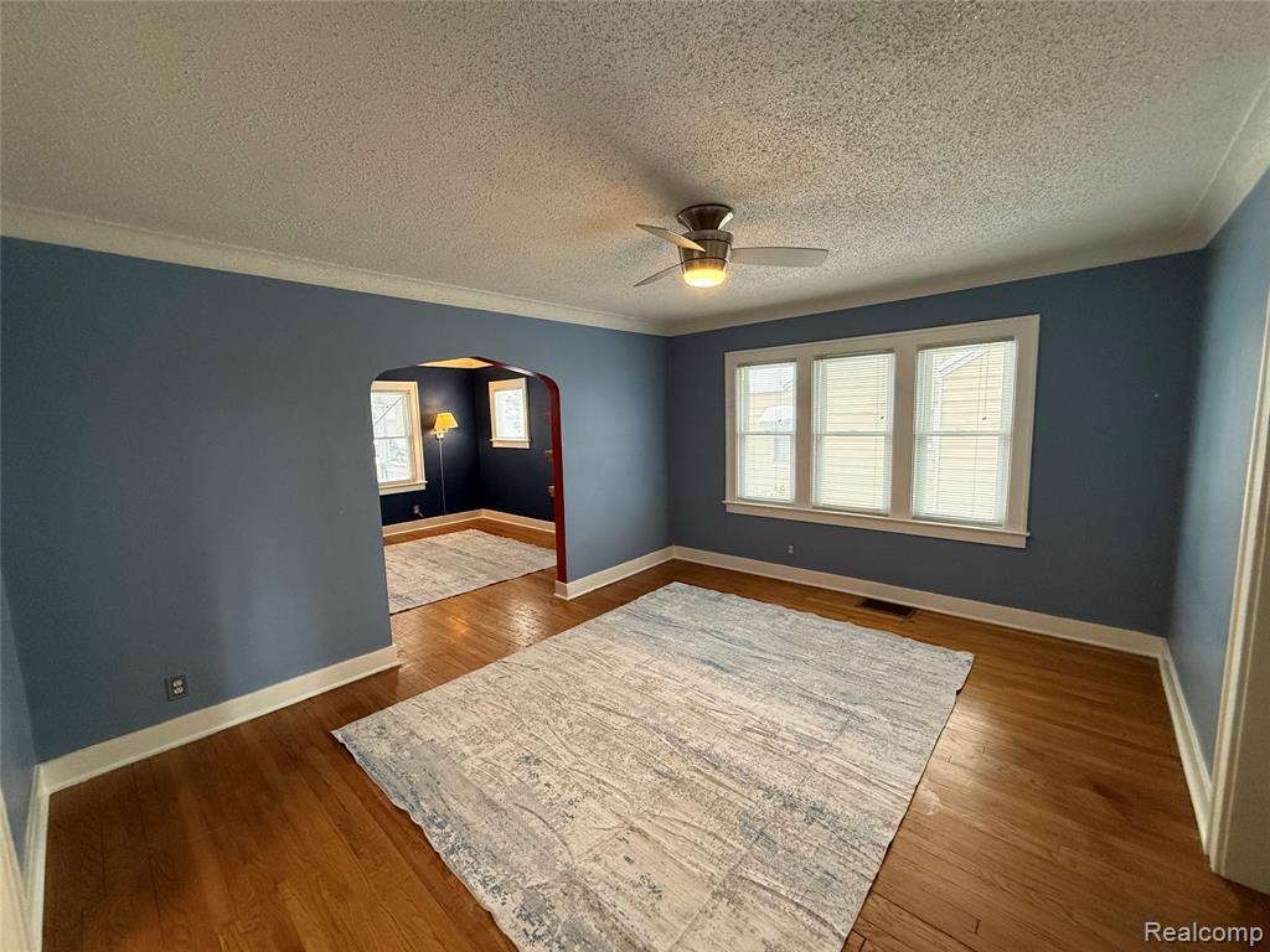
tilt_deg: -6.1
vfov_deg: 85.7
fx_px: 514
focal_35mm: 14
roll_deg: +1.1
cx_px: 635
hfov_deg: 102.1
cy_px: 476
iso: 640
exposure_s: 1/120
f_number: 2.2
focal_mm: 2.22
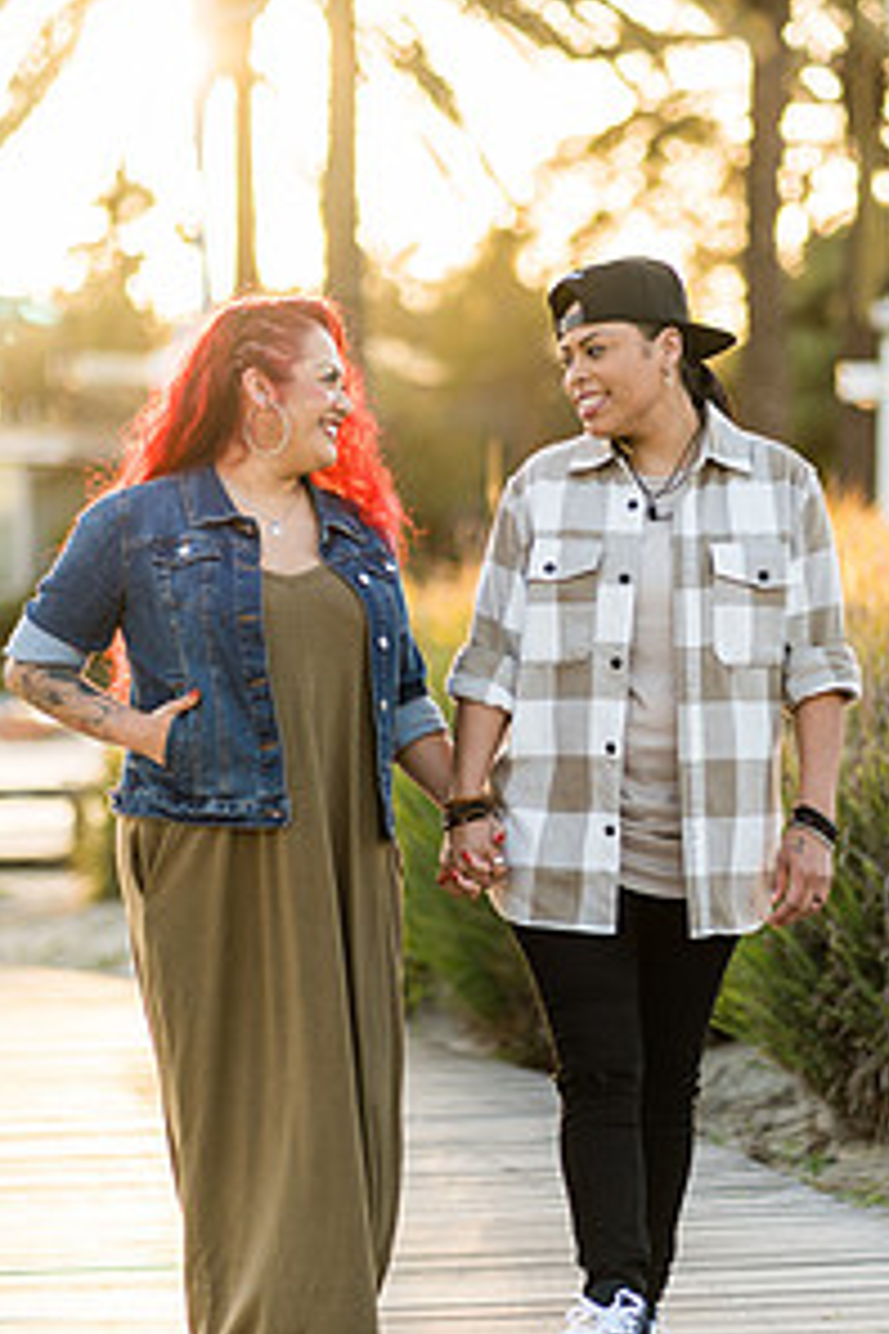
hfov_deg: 10.6
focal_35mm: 129
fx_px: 4778
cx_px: 521
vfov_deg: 15.9
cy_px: 678
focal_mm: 85
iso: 100
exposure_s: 1/800
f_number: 1.8
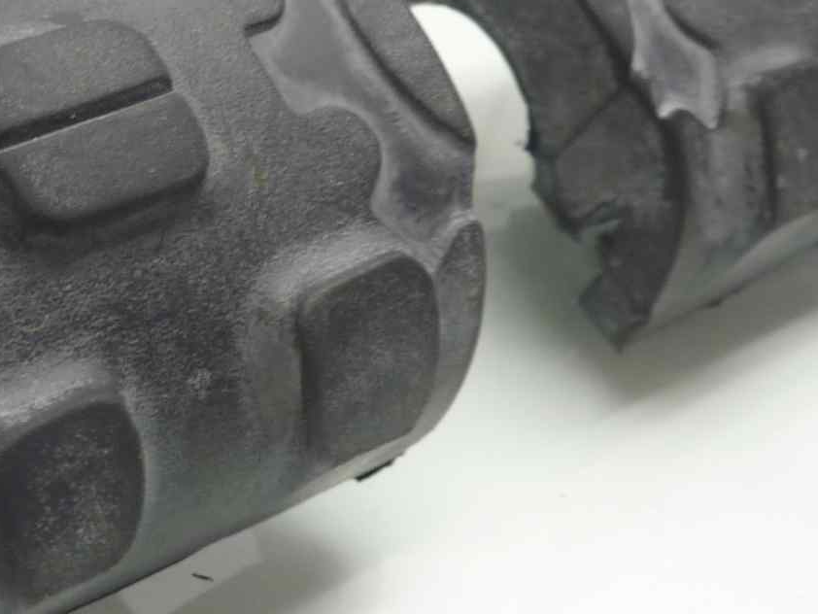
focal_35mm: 76
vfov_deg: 19.3
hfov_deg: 24.5
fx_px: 1796
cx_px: -4
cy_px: 187
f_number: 3.3
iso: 80
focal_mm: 4.1
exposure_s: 1/8
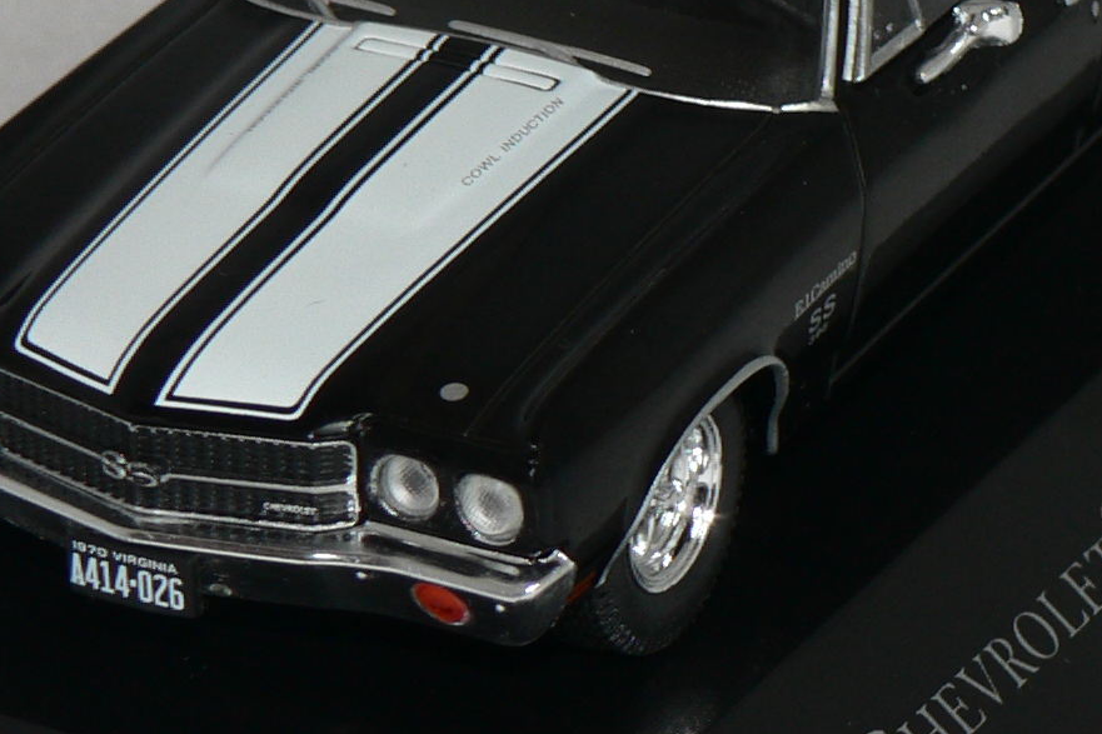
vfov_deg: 4.9
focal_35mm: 281
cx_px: 700
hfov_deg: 7.3
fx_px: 8600
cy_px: 156
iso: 80
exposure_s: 1/60
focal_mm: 15.5
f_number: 4
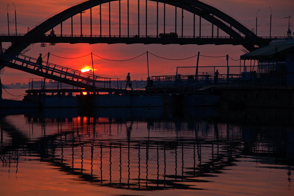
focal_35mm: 151
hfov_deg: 13.6
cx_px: 142
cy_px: 101
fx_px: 1229
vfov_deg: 9.1
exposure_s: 1/800
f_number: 5.6
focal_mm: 95
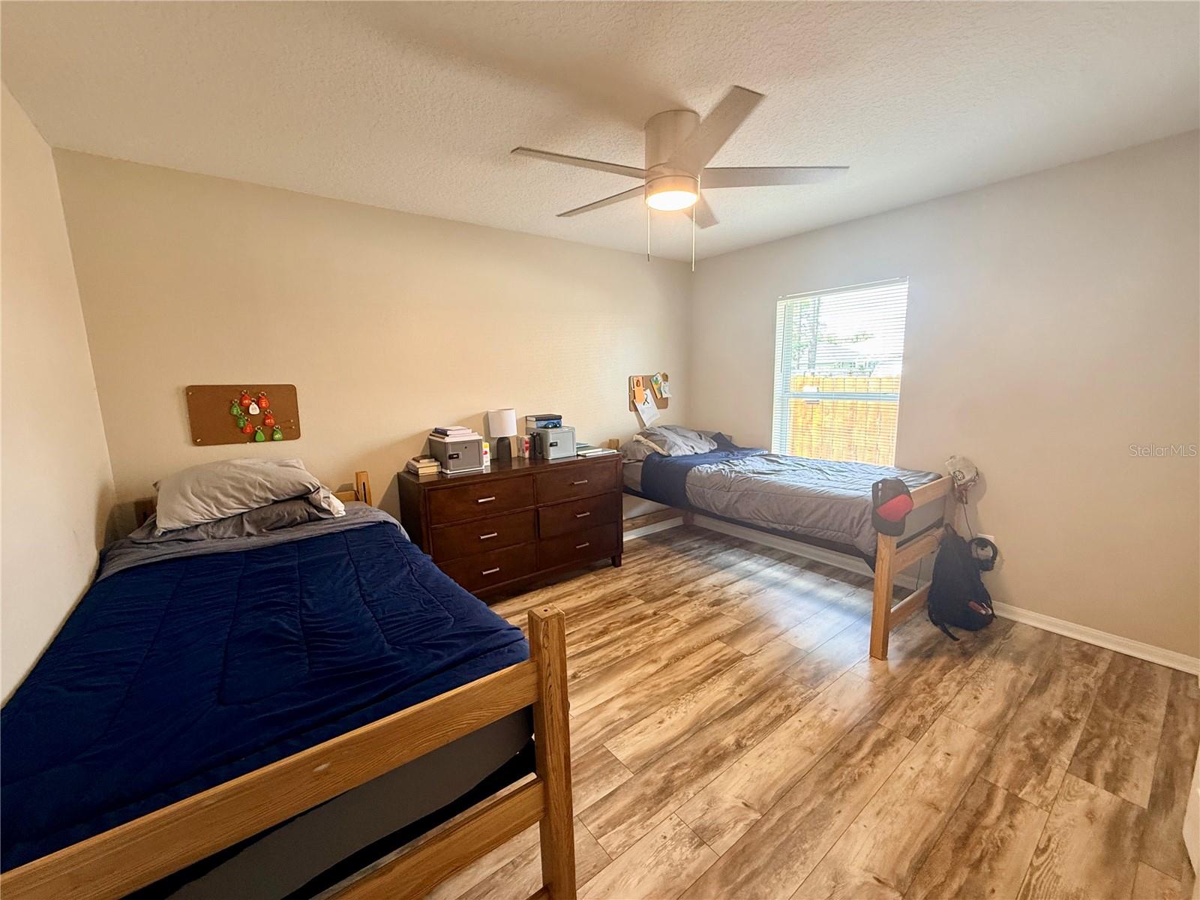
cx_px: 600
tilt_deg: -8.6
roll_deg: +1.9
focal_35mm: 14
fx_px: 485
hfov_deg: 102.1
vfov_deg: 85.7
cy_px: 450
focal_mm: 2.22
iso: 160
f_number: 2.2
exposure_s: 1/60
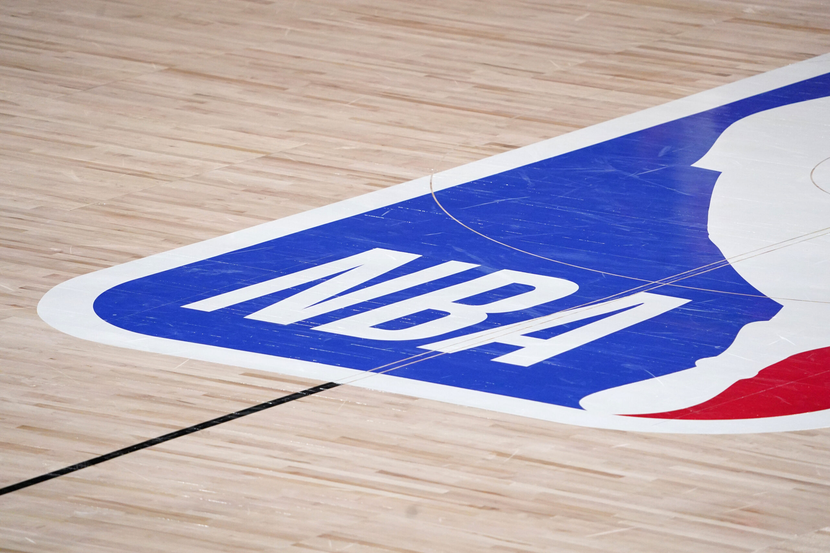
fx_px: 10675
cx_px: 415
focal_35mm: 463
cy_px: 276
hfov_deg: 4.5
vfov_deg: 3.0
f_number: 6.3
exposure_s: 1/1250
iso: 8000
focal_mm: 463
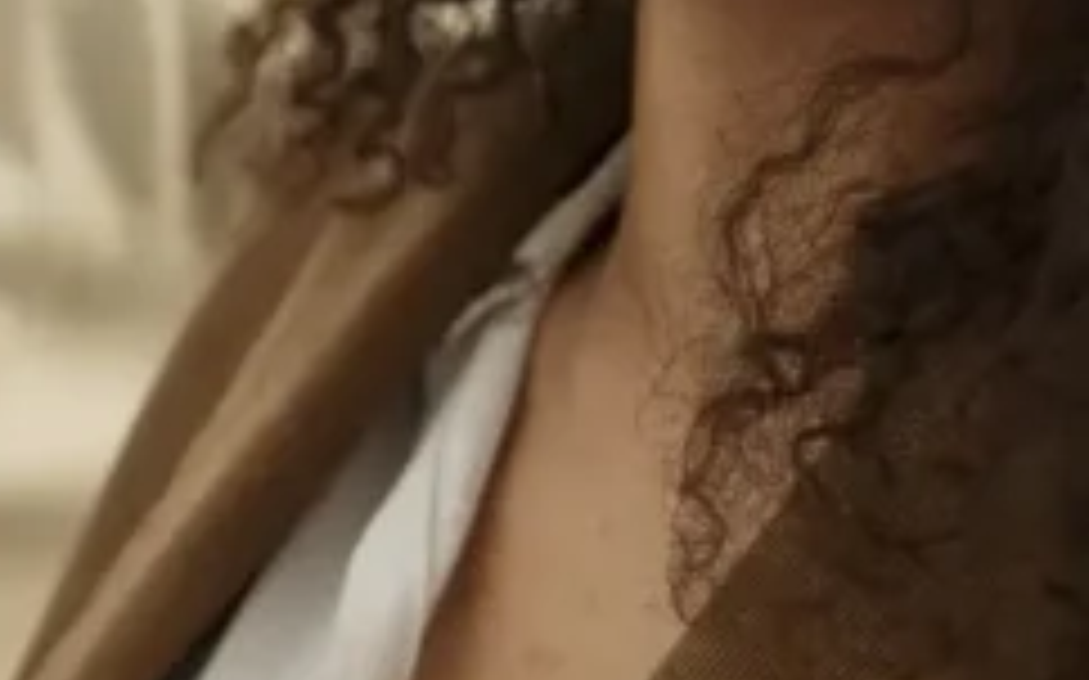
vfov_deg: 8.7
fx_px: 4479
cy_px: 167
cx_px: -495
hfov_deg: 13.2
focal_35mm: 151
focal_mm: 35
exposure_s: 1/250
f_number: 3.5
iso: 800
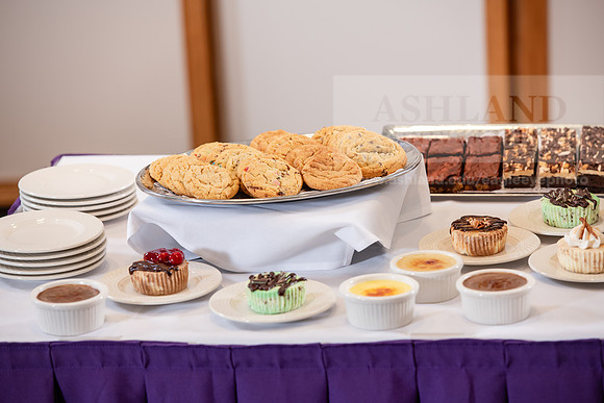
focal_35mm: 170
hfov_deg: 12.1
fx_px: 2853
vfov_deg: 8.1
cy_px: 202
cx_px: 302
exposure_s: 1/160
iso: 640
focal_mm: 170
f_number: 4.5
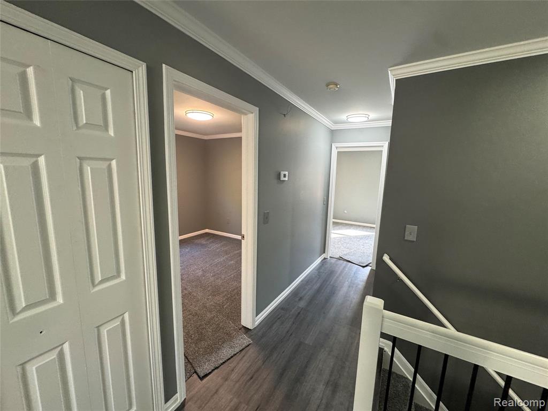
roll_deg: -1.5
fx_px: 222
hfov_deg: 102.1
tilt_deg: -8.1
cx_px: 274
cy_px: 206
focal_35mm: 14
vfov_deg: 85.7
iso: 200
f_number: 2.2
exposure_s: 1/60
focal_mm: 2.22
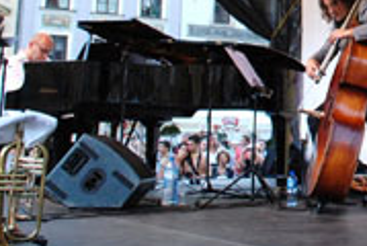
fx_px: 858
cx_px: 422
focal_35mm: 84
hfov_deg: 22.5
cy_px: -40
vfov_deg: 15.8
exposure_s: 1/60
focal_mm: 20
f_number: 4
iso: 800
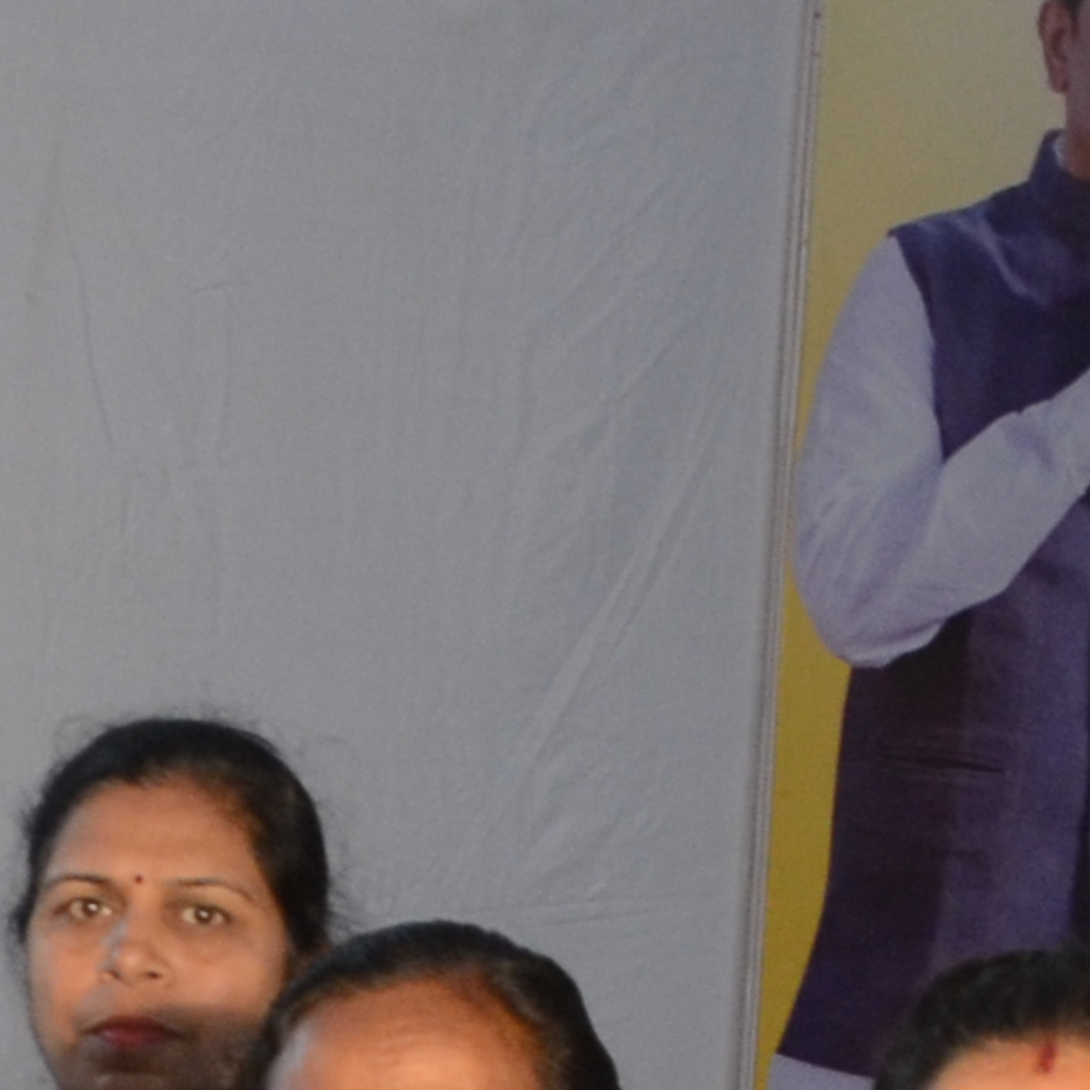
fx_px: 6127
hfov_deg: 9.5
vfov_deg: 9.7
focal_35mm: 172
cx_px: -1052
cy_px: 1888
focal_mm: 18
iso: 640
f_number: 5.6
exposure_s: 1/60
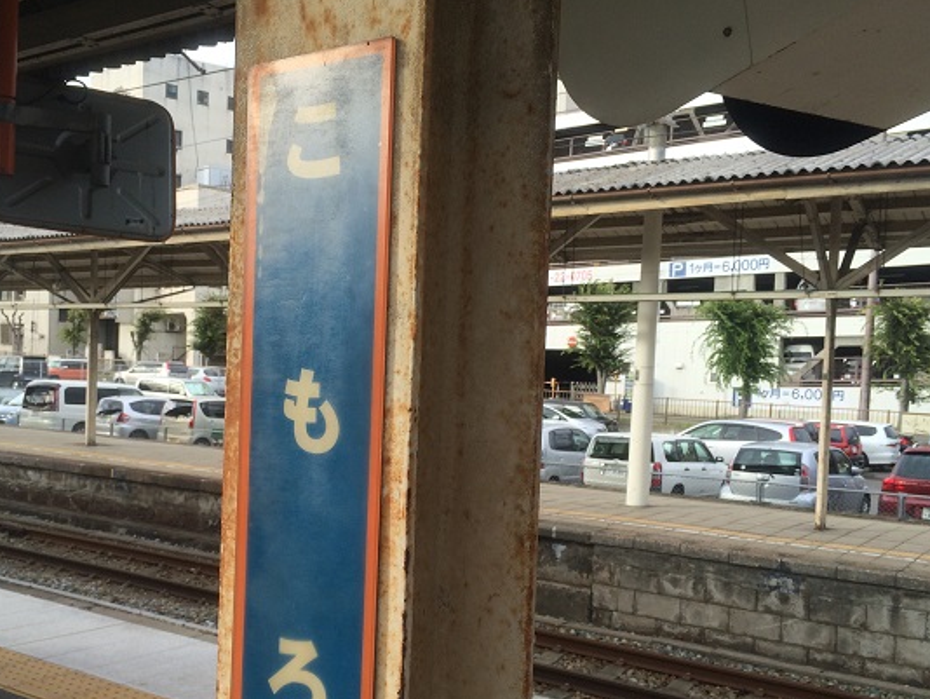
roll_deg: -1.7
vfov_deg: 37.6
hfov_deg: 48.7
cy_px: 414
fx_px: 1021
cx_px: 374
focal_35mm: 38
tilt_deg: -1.0
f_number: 2.2
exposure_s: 1/345
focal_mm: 4.15
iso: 32
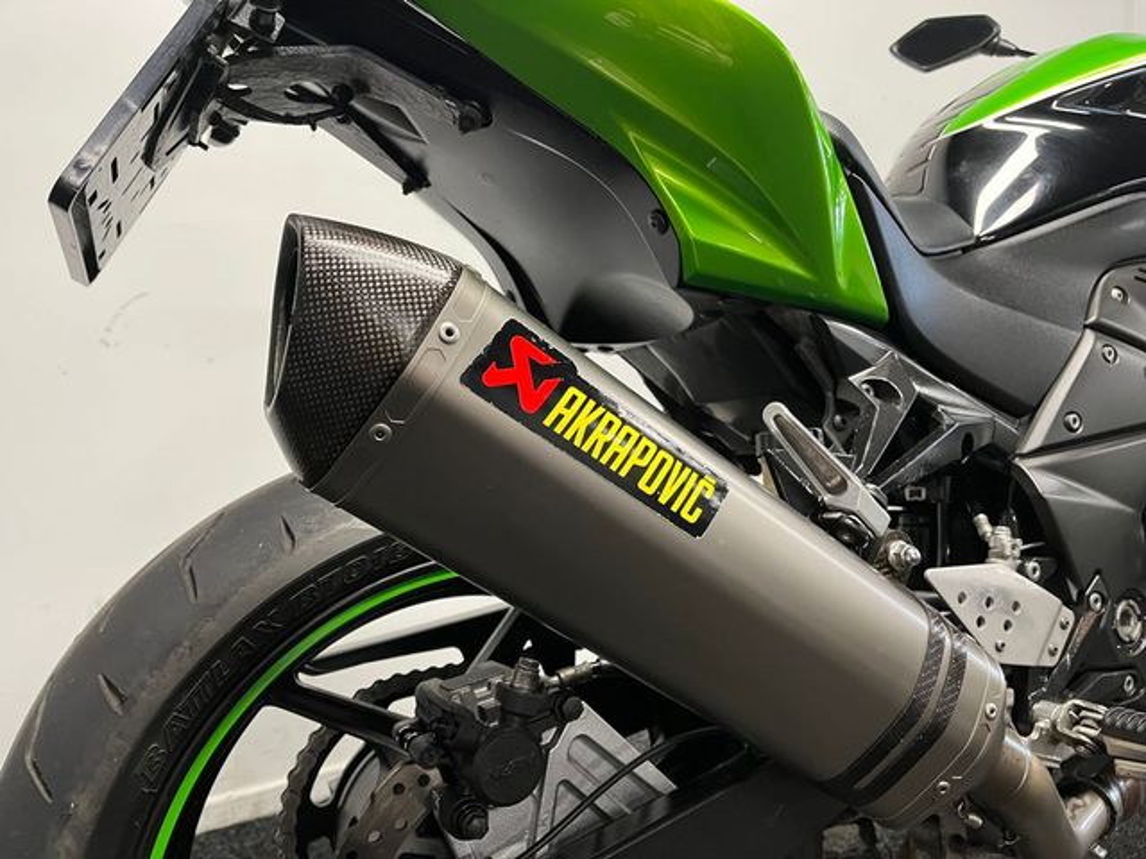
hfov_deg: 67.3
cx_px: 573
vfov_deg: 53.1
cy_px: 430
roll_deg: +1.5
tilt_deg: -6.1
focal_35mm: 26
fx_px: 861
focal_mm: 5.1
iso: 200
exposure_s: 1/50
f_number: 1.6
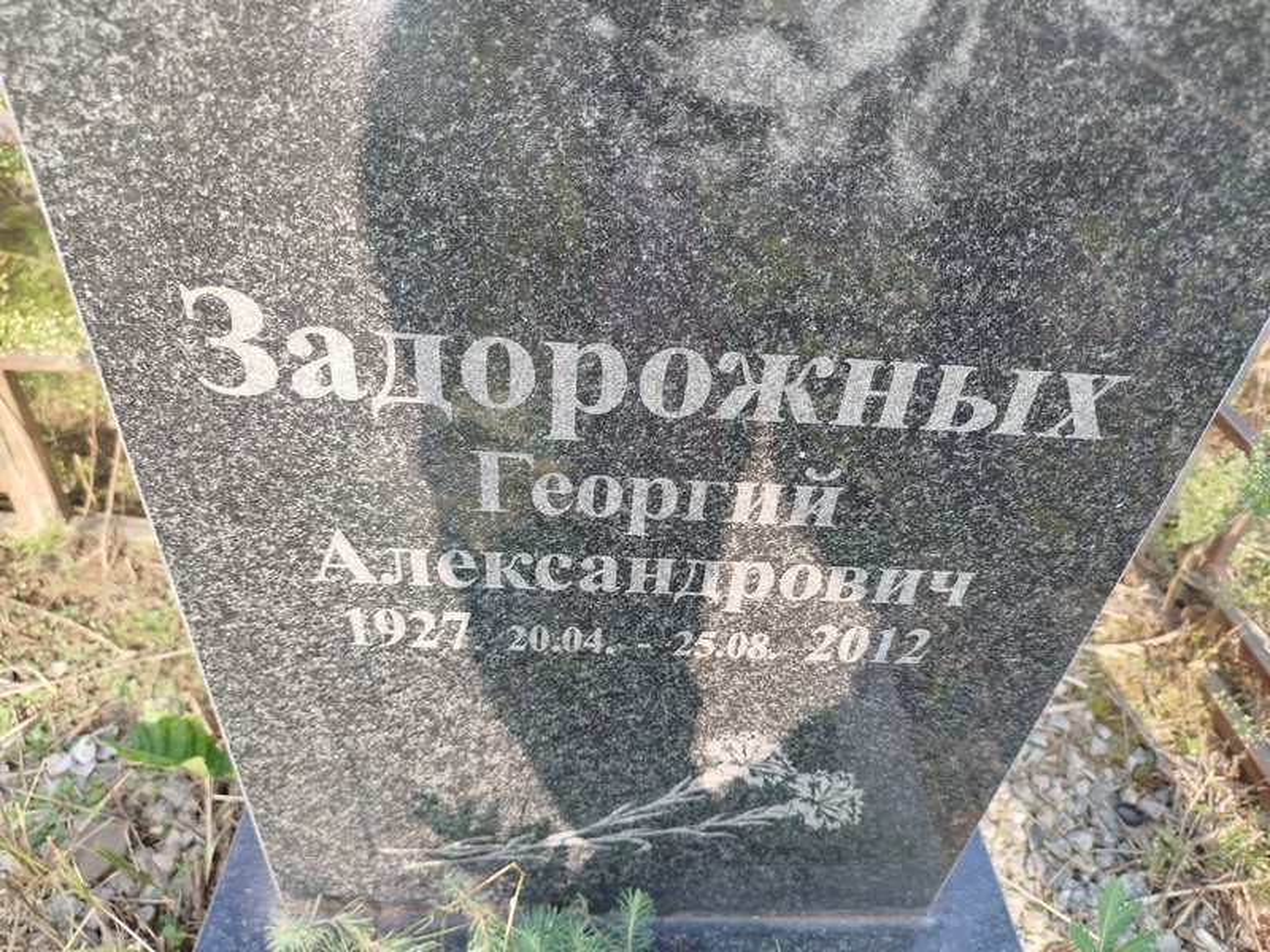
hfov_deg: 71.6
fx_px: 881
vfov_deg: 56.8
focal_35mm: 24
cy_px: 476
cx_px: 635
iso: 50
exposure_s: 1/125
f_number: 1.7
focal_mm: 5.31
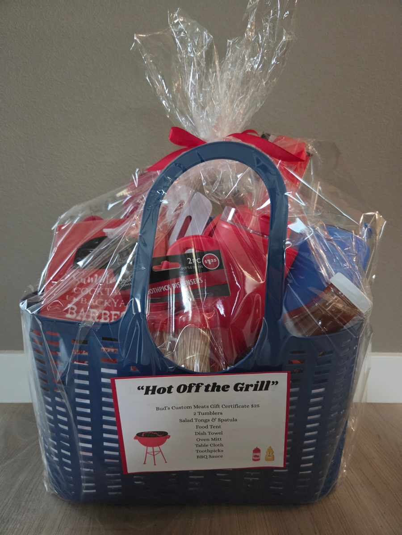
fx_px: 356
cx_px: 201
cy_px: 268
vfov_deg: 73.9
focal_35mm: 23
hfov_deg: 58.9
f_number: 1.8
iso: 1600
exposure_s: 1/60
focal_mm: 5.4
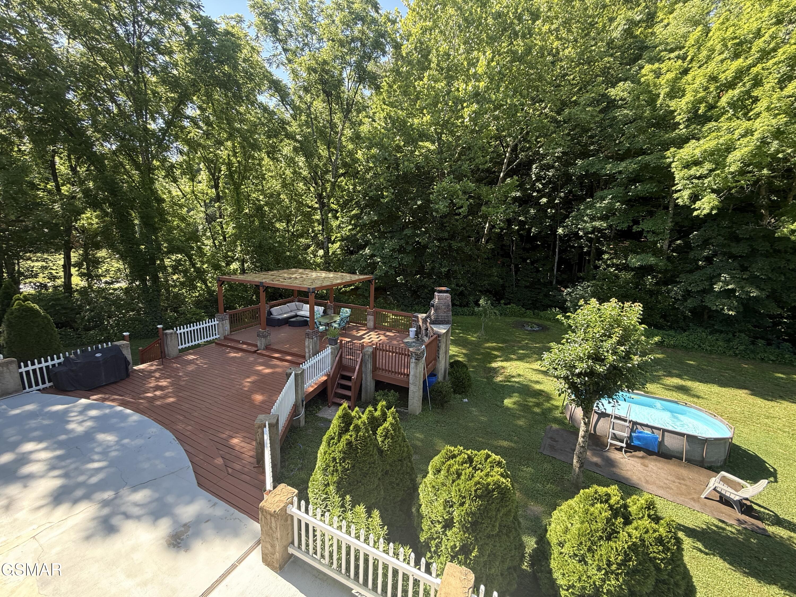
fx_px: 322
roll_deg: -2.4
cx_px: 398
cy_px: 298
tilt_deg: -11.0
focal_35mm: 14
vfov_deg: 85.7
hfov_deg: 102.1
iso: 50
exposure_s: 1/132
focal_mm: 2.22
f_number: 2.2
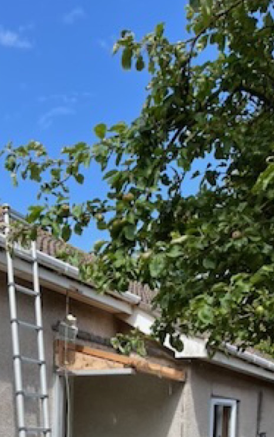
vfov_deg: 31.4
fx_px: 705
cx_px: 90
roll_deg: +1.2
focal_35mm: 59
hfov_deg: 21.9
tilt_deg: -3.1
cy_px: 457
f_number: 1.5
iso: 50
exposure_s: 1/2299
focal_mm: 5.7
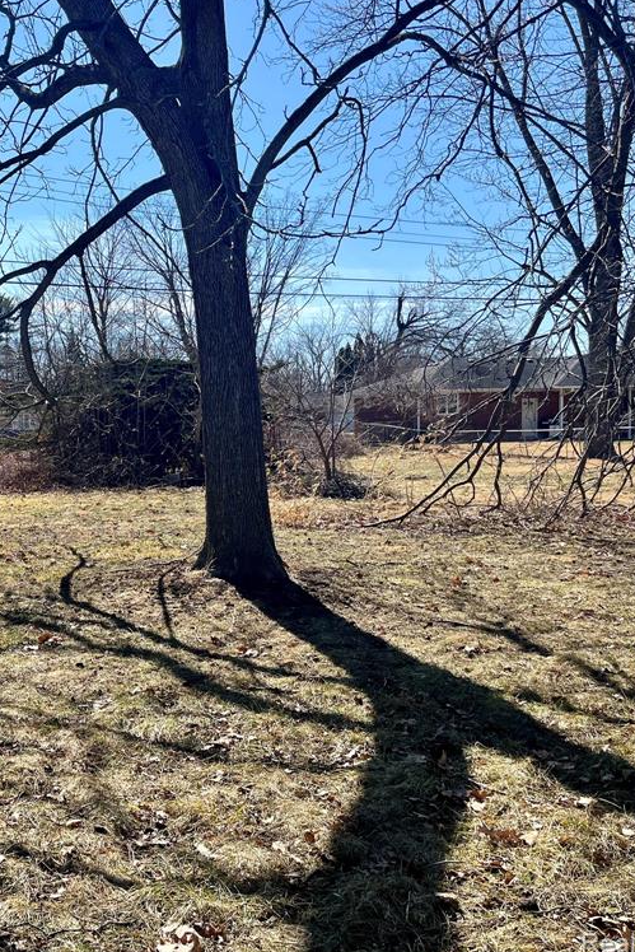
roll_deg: +0.6
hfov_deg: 33.9
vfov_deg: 51.9
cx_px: 59
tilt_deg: -3.0
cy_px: 475
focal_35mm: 37
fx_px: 978
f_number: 1.6
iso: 50
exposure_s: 1/2632
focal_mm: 5.1
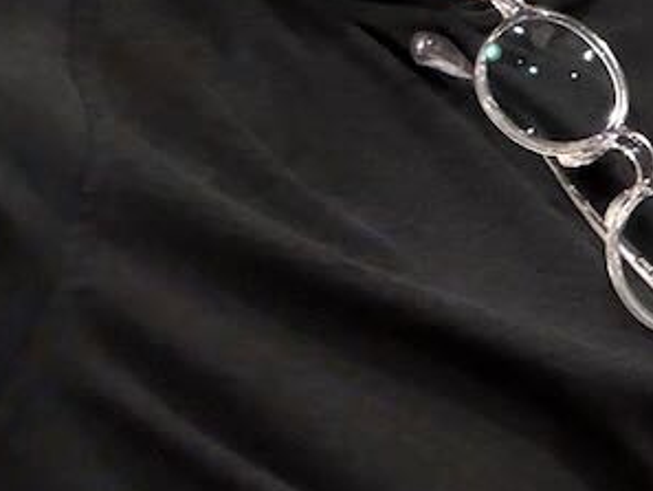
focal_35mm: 99
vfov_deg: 13.9
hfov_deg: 15.9
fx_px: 1868
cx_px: 1275
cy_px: -273
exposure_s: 1/50
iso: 200
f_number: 1.9
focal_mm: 2.69
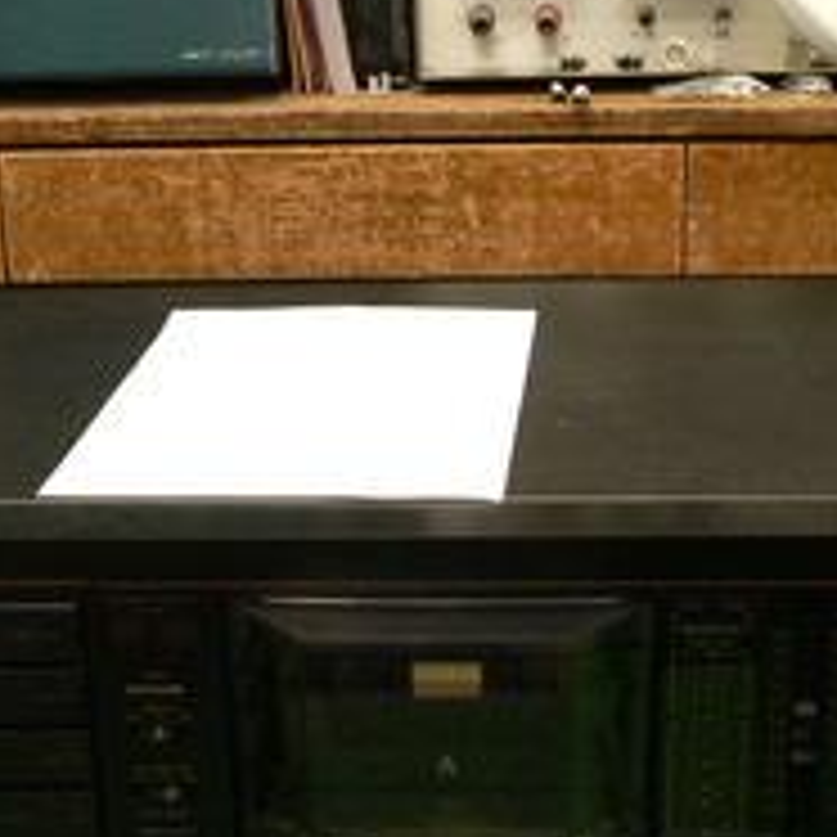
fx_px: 2079
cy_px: 569
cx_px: 441
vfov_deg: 22.7
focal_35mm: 76
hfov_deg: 22.8
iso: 200
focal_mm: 7
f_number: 2.8
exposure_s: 1/15
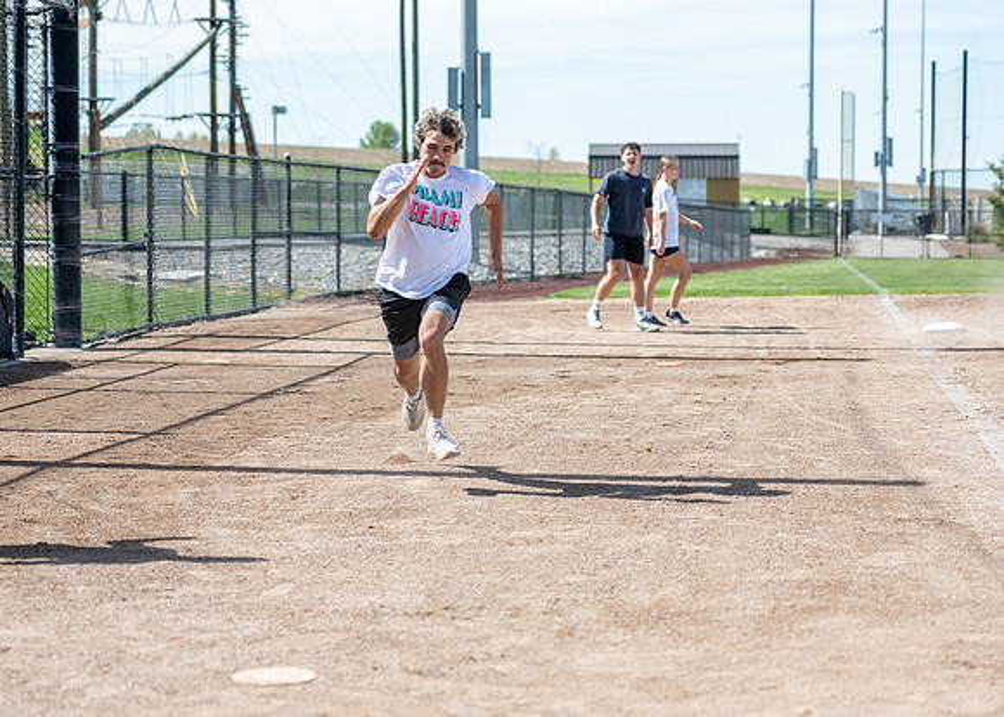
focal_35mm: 84
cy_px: 370
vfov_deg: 17.0
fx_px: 2397
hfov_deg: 23.7
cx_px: 482
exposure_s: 1/2000
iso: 100
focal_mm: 70
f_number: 2.8
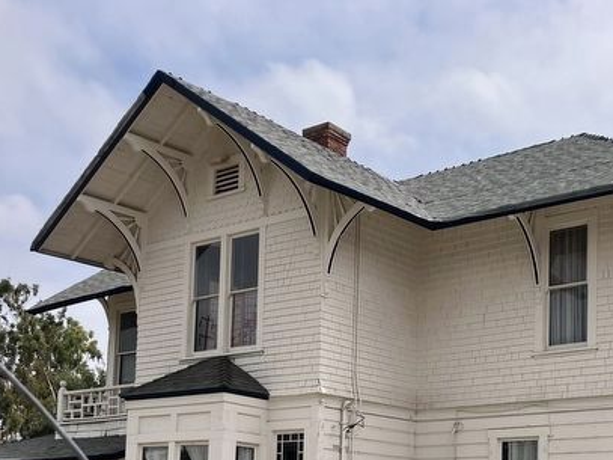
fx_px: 974
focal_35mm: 55
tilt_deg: +5.9
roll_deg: -0.3
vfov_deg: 25.5
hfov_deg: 34.7
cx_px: 404
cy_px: 440
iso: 32
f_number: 1.8
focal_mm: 3.99
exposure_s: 1/2857
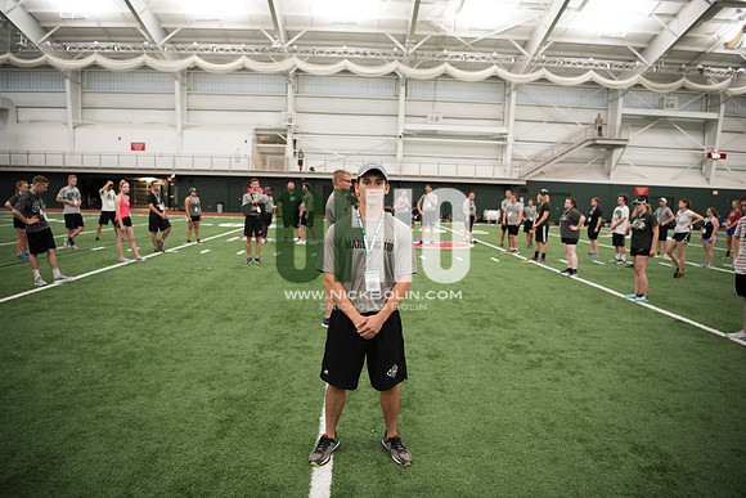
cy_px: 249
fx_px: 497
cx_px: 373
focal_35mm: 24
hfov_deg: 73.7
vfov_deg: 53.2
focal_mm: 24
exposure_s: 1/200
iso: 2000
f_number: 2.8
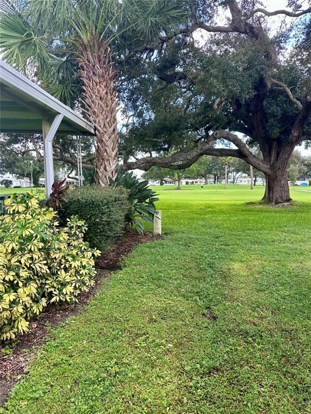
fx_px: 287
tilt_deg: -6.1
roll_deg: +3.3
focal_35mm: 24
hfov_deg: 56.8
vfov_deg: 71.6
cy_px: 207
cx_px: 156
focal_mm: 6.86
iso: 80
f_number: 1.78
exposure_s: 1/638
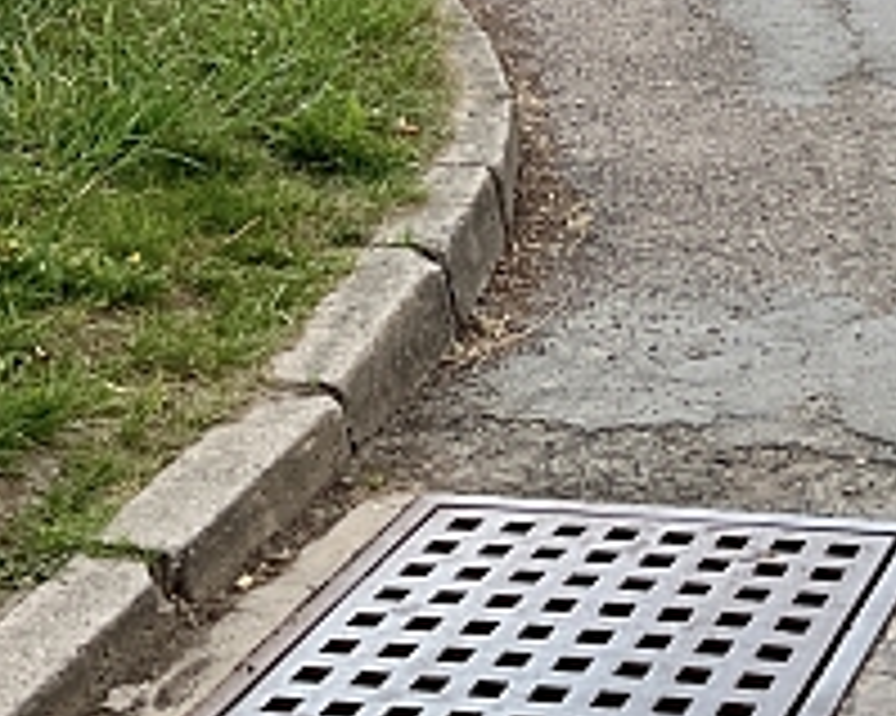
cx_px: 725
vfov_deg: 13.7
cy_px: -504
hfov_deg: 18.6
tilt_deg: +4.6
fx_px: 2704
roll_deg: -0.1
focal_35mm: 102
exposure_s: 1/2825
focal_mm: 5.1
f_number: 1.6
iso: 50
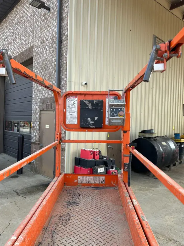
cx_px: 92
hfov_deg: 53.1
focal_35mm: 26
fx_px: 184
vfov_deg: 67.3
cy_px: 123
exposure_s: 1/866
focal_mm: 5.7
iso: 50
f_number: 1.5
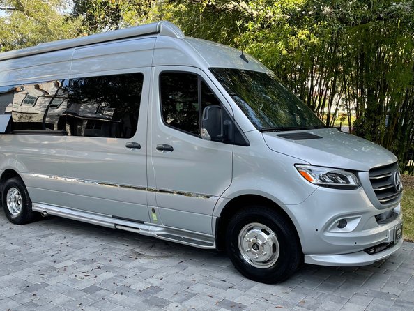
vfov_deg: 40.7
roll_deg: -2.0
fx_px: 419
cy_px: 160
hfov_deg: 52.5
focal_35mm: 35
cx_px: 185
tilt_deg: -6.8
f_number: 1.6
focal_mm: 4.2
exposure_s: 1/515
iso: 32
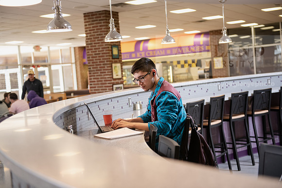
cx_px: 141
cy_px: 94
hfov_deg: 34.5
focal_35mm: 58
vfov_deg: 23.4
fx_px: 454
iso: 1000
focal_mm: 58
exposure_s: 1/200
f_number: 3.2
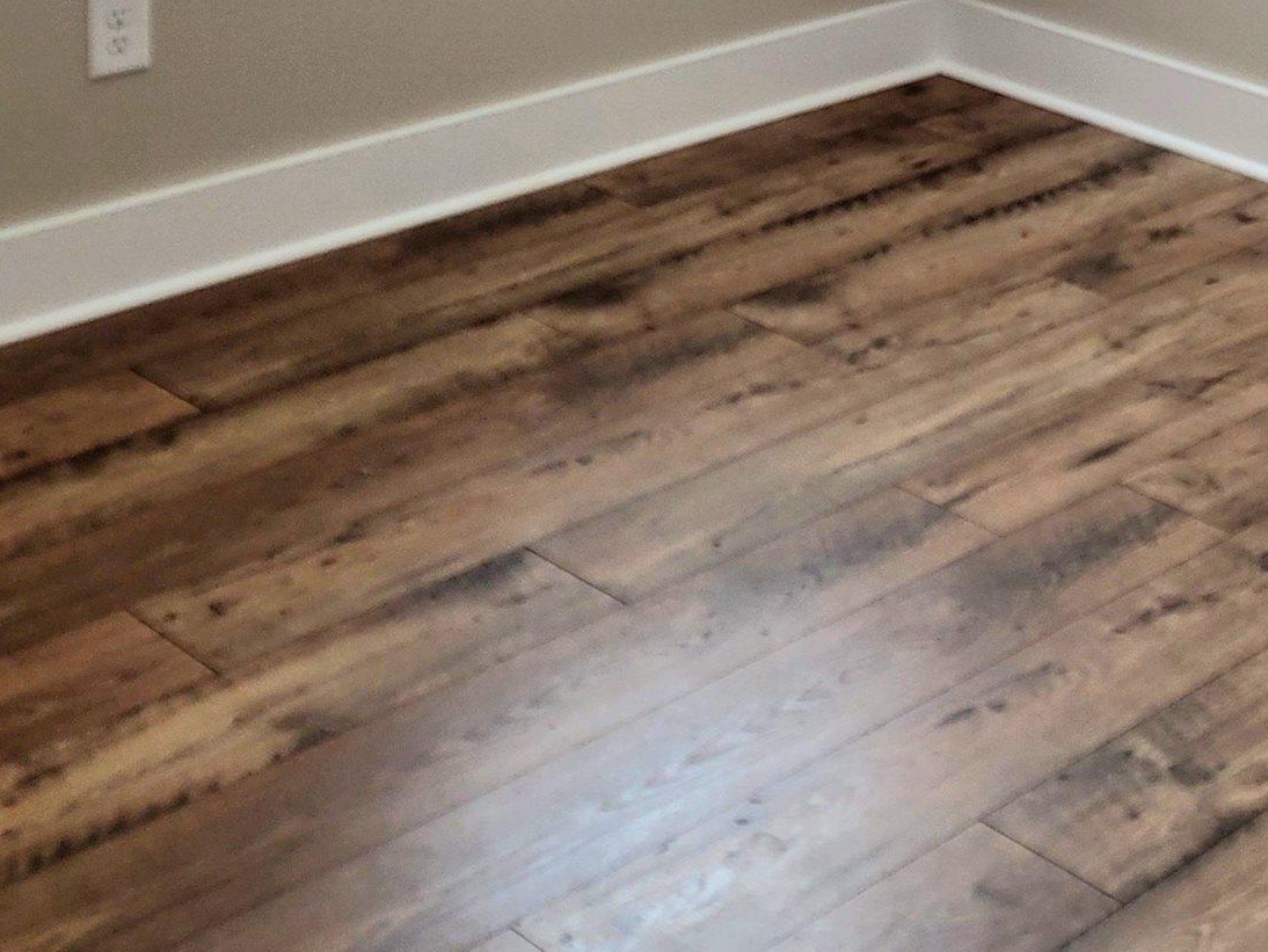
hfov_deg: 25.3
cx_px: 1276
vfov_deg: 18.6
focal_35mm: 73
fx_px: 2675
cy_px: -314
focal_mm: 5.4
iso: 80
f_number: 1.8
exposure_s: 1/120
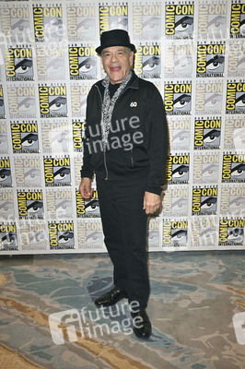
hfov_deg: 34.2
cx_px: 122
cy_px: 184
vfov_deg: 49.6
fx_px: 399
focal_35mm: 39
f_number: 6.3
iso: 2000
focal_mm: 39
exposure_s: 1/250
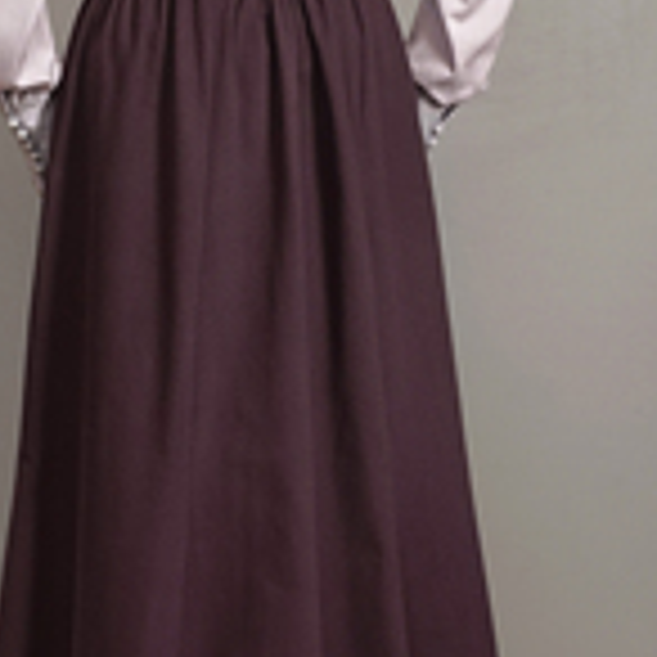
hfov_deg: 15.9
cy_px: 254
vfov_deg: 16.0
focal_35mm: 109
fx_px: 2341
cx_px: 205
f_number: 7.1
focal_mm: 32
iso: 320
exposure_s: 1/40
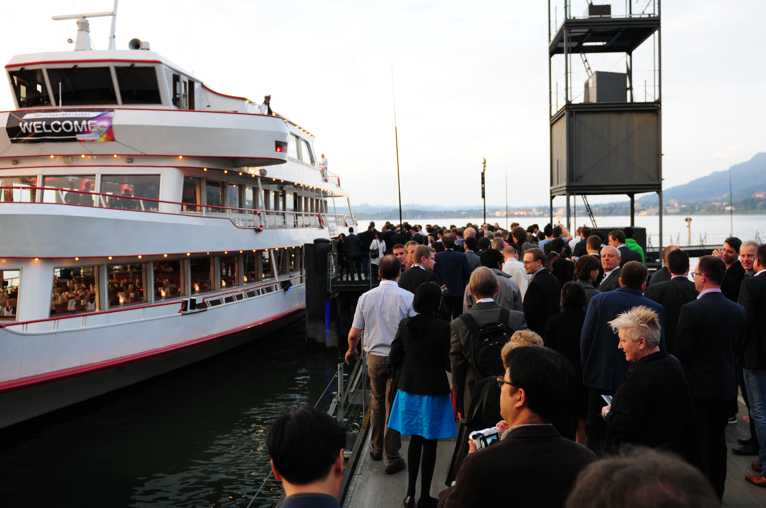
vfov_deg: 36.8
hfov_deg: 53.2
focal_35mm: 36
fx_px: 765
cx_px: 383
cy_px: 254
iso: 400
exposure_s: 1/250
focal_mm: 24
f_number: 2.8
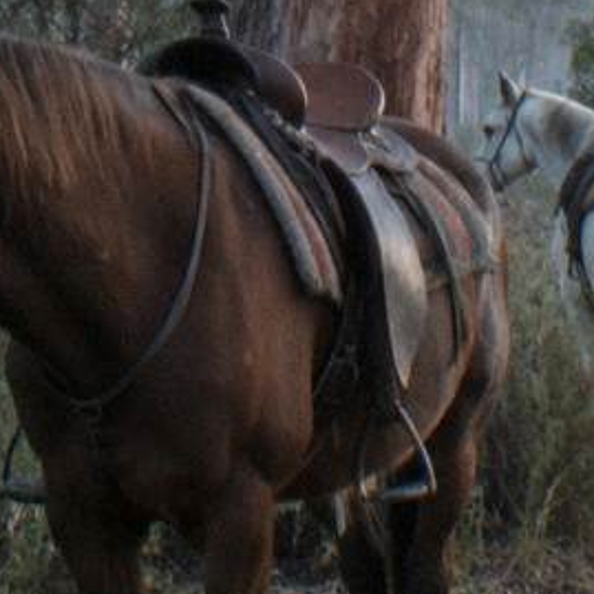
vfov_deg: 6.2
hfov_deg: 6.2
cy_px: 332
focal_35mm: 283
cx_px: 685
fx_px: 5494
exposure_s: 1/1250
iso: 500
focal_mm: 70
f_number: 4.5
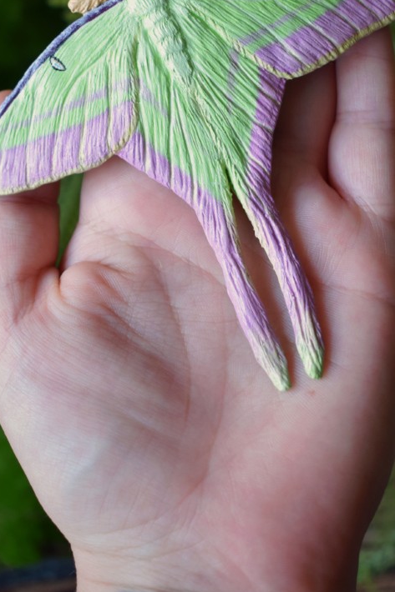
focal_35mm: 73
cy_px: 128
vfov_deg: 27.2
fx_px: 1202
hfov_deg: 18.7
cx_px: 195
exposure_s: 1/60
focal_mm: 30
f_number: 4.2
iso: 560
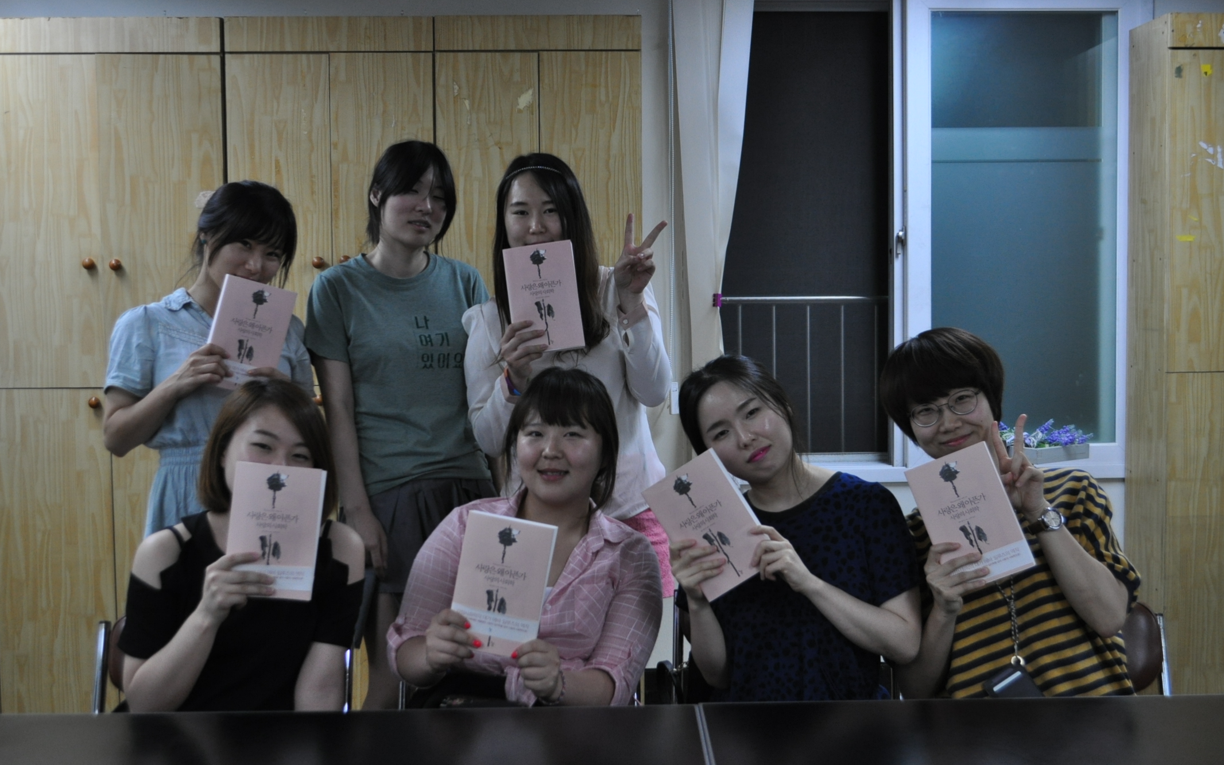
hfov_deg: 46.2
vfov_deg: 29.9
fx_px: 1434
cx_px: 613
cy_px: 381
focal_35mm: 43
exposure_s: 1/50
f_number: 4.5
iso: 800
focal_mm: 28
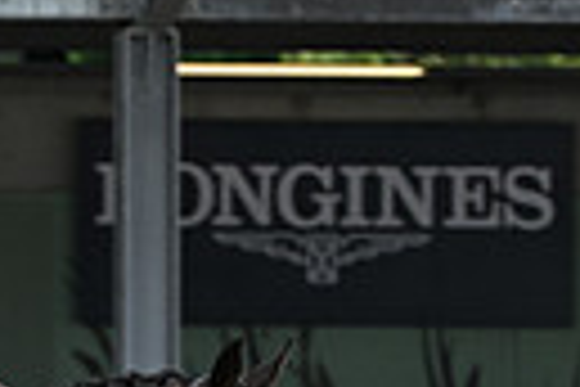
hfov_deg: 1.8
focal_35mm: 1169
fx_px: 18832
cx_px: -45
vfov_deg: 1.2
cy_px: 839
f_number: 5.6
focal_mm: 260
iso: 280
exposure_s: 1/1250
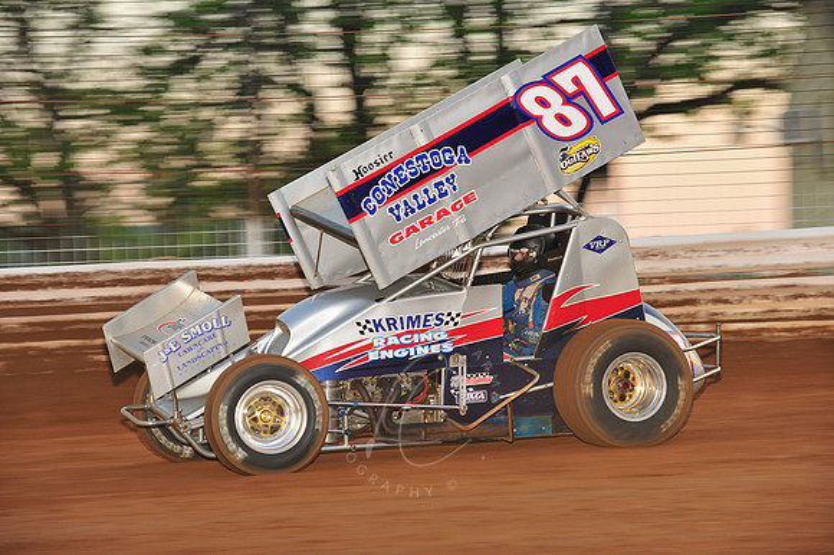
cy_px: 278
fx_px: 3357
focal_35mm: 145
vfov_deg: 9.5
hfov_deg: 14.2
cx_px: 417
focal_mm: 145
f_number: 7.1
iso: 800
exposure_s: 1/320
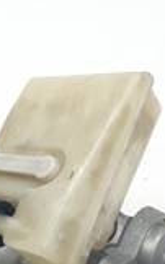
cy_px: 148
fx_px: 490
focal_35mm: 68
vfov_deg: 30.2
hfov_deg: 17.7
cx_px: -59
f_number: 2.4
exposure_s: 1/160
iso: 50
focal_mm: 4.3
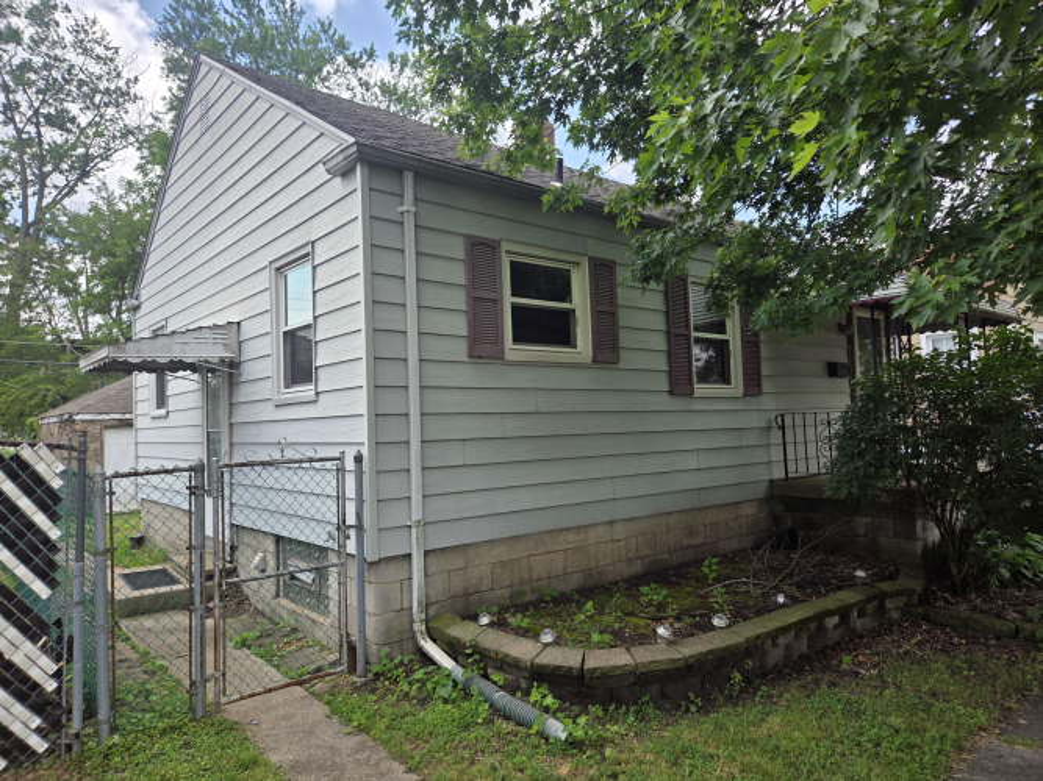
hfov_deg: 73.9
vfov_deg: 58.9
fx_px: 693
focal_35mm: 23
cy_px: 390
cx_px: 522
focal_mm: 5.4
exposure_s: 1/1785
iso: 80
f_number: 1.8
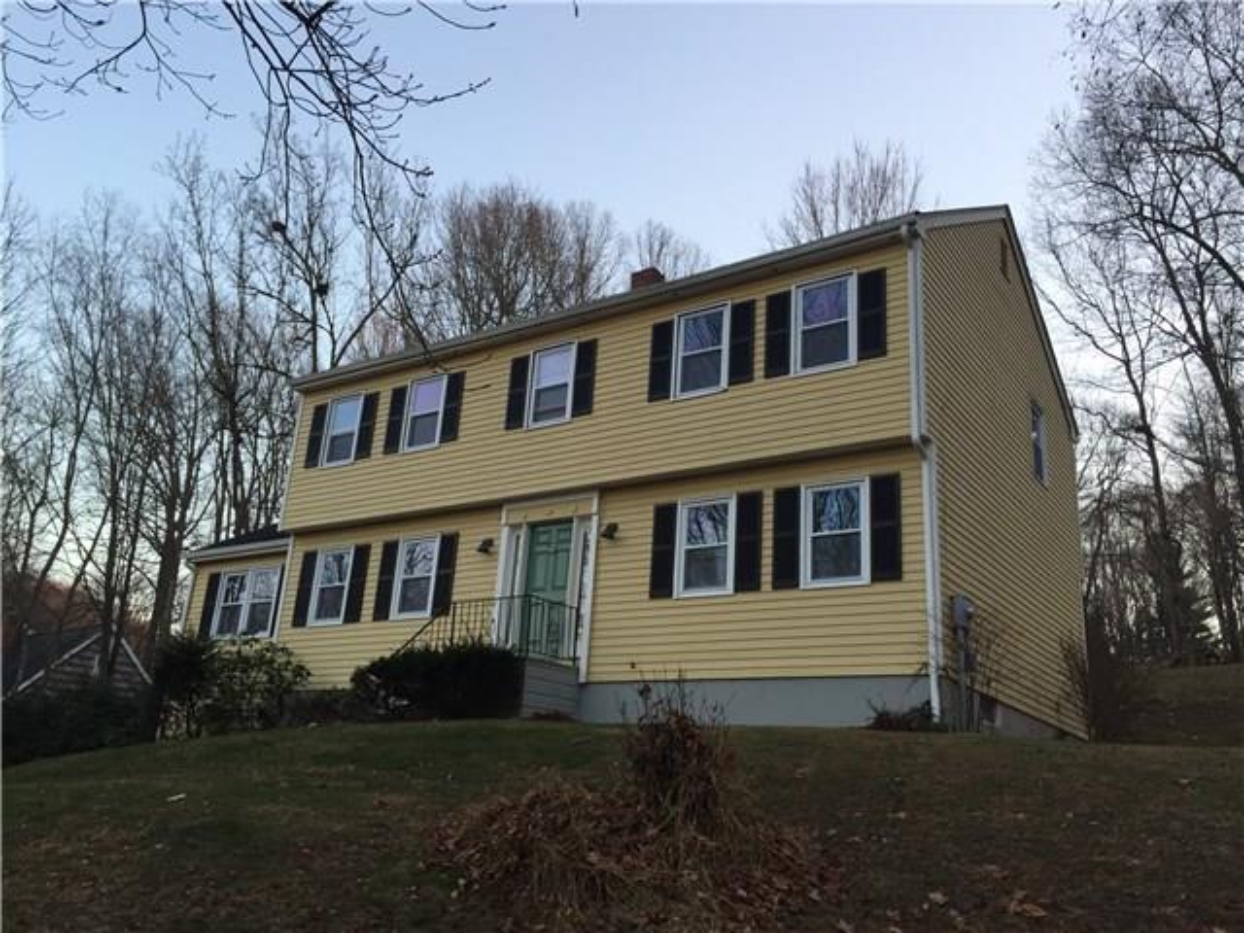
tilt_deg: +17.2
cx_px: 622
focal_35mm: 29
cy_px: 466
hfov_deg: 61.7
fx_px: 1042
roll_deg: -4.2
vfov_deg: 48.2
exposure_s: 1/120
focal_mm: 4.15
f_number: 2.2
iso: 40
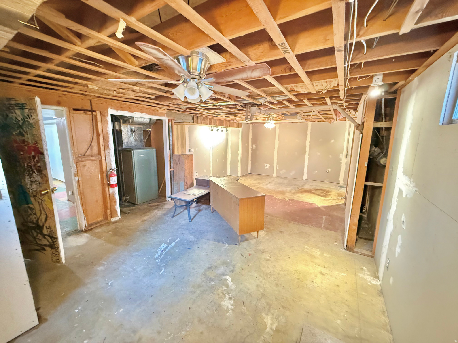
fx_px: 185
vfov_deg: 85.7
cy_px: 172
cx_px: 229
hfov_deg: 102.1
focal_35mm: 14
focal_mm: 2.22
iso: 3200
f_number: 2.2
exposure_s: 1/15
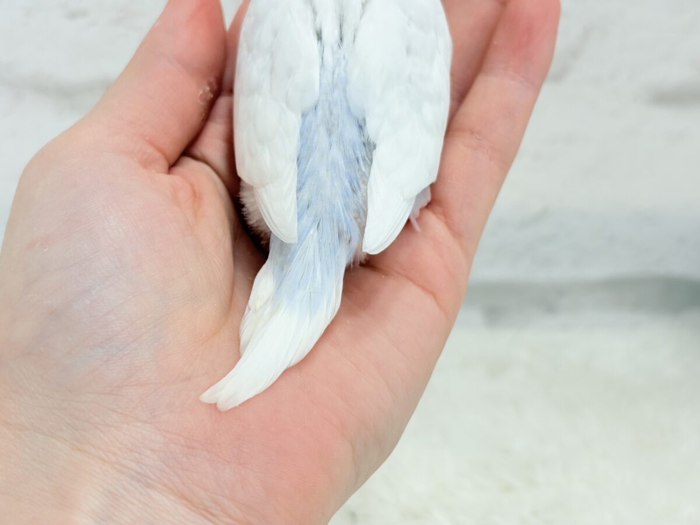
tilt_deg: -20.8
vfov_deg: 28.0
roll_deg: -1.9
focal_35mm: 52
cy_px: 262
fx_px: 1052
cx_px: 350
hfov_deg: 36.8
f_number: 1.6
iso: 64
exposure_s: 1/100
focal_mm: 5.96
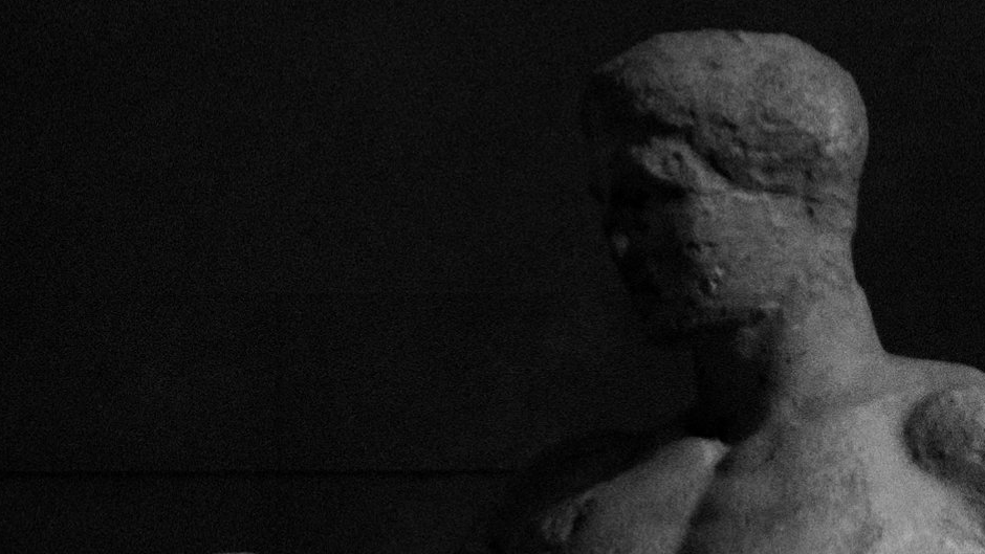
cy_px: 952
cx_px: 1880
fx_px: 13635
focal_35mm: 522
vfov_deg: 2.3
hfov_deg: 4.1
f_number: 1.8
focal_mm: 50
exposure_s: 1/80
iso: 1600
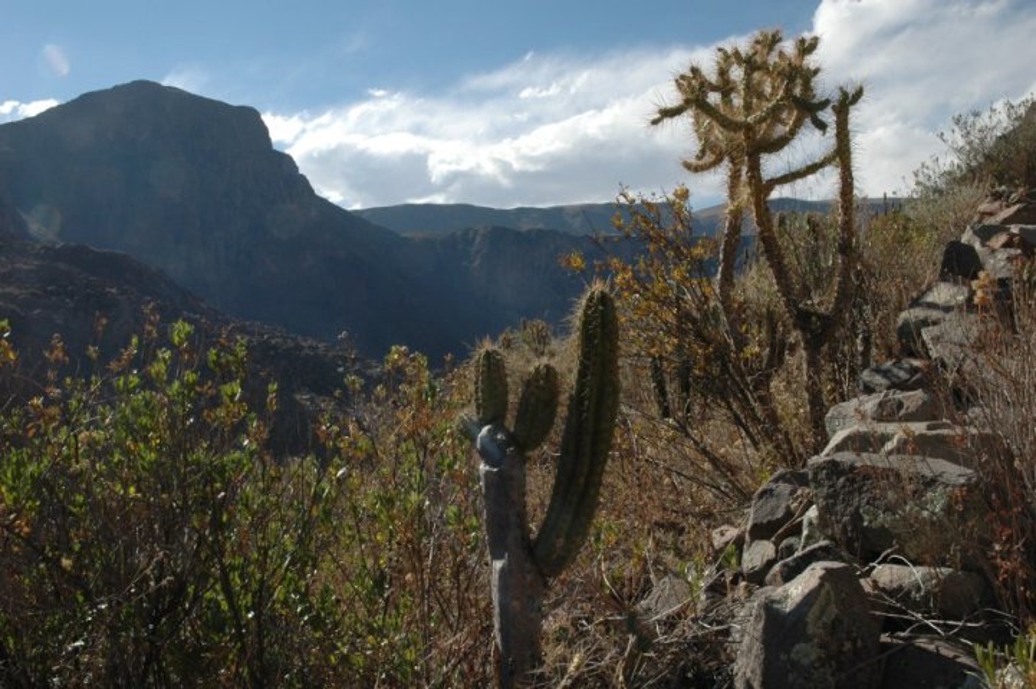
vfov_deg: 36.8
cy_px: 344
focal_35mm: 36
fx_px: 1035
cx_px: 518
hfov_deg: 53.2
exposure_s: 1/160
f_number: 16
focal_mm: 24
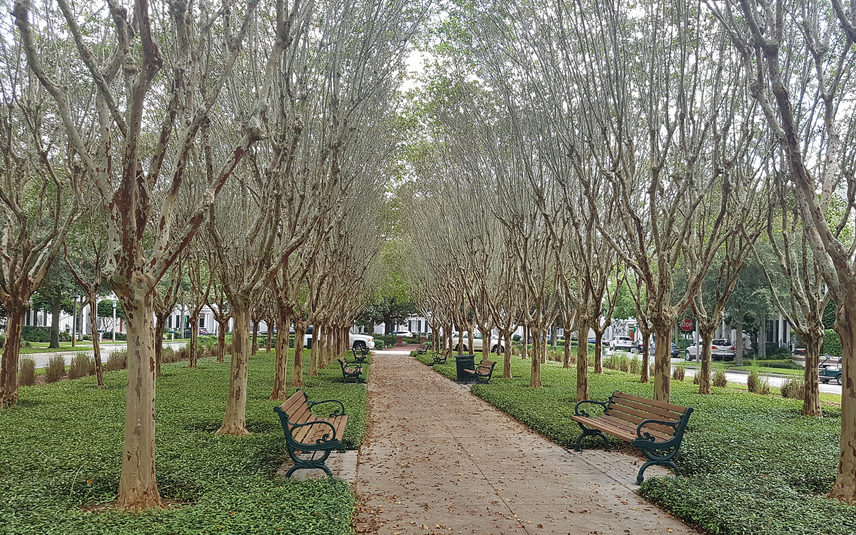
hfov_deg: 62.8
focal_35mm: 30
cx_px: 464
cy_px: 295
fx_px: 700
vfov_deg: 41.8
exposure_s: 1/230
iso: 50
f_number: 1.7
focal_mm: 4.2
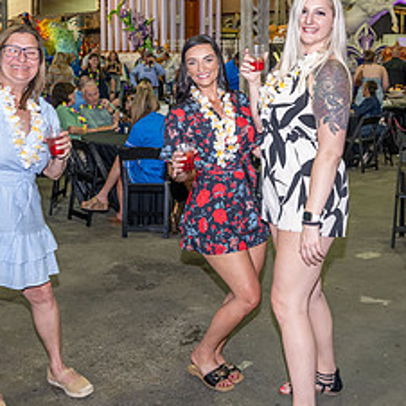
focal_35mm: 49
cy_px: 128
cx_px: 250
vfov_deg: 34.3
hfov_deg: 34.5
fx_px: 650
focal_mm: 22.5
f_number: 4
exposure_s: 1/100
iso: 1250
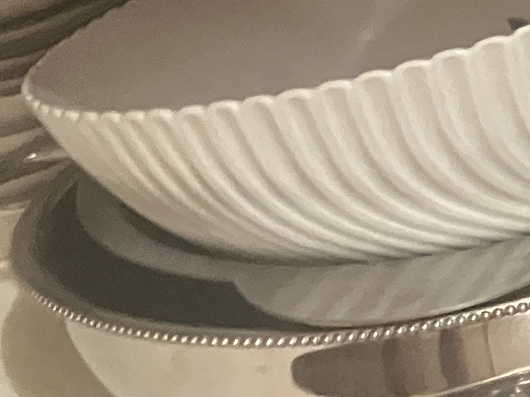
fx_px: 2190
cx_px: 1100
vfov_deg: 10.2
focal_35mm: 143
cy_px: -62
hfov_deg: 12.1
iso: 500
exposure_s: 1/25
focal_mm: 3.99
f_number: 1.8
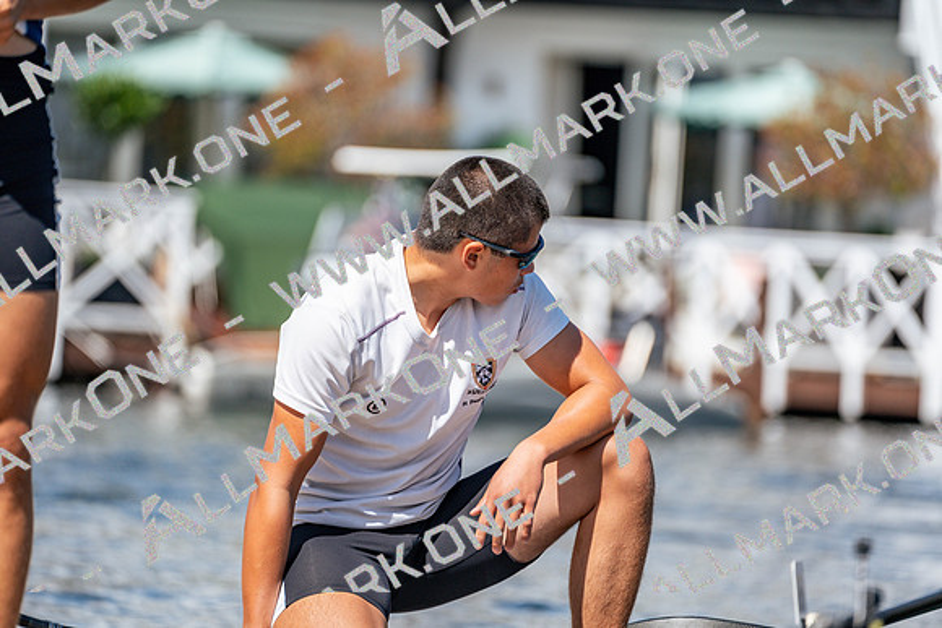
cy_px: 314
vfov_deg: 3.6
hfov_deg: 5.4
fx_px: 9919
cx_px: 471
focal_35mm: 379
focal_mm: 379
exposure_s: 1/1600
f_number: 5.6
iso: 160
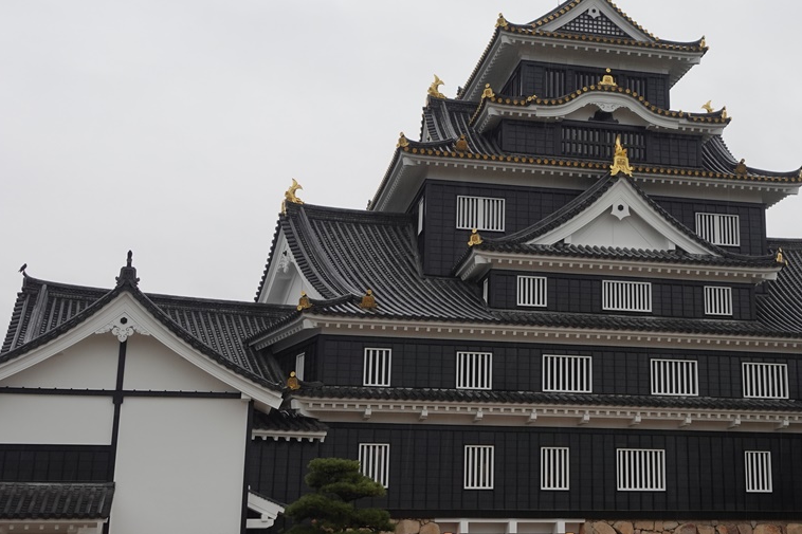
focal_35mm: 57
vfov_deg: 23.7
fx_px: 1269
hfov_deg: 34.4
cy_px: 185
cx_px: 588
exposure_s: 1/80
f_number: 5.6
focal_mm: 13.94
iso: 125
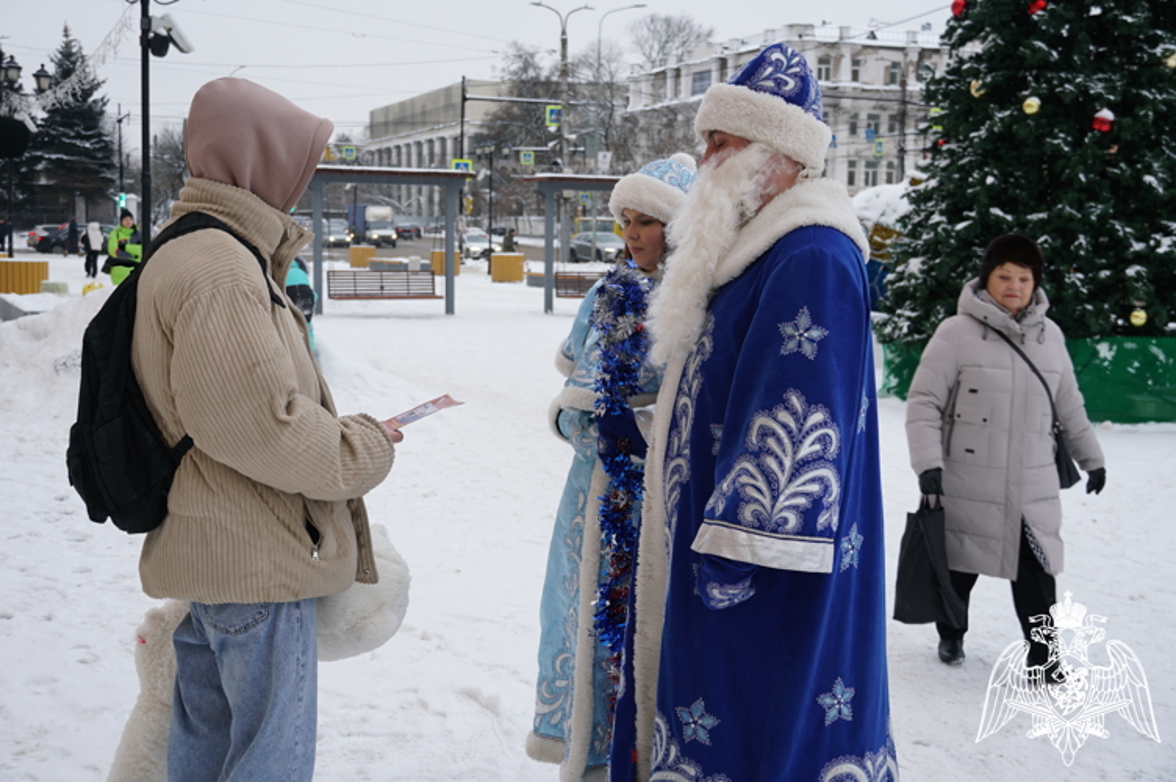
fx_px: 1518
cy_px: 391
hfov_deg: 42.4
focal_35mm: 46
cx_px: 588
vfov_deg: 28.9
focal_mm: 31
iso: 100
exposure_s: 1/60
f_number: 5
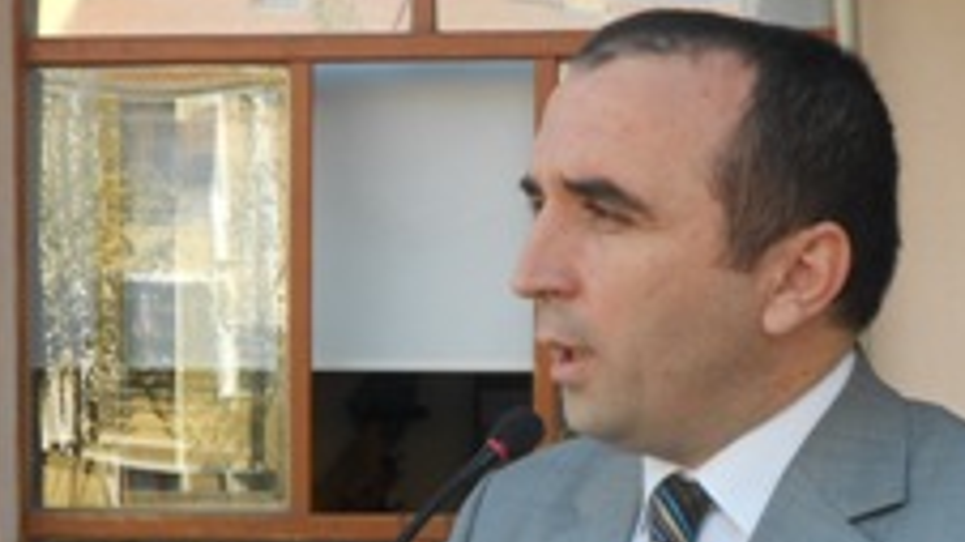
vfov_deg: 14.8
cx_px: 465
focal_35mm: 80
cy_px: 576
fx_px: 2047
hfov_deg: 26.5
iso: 80
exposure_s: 1/100
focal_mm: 6.7
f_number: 3.9
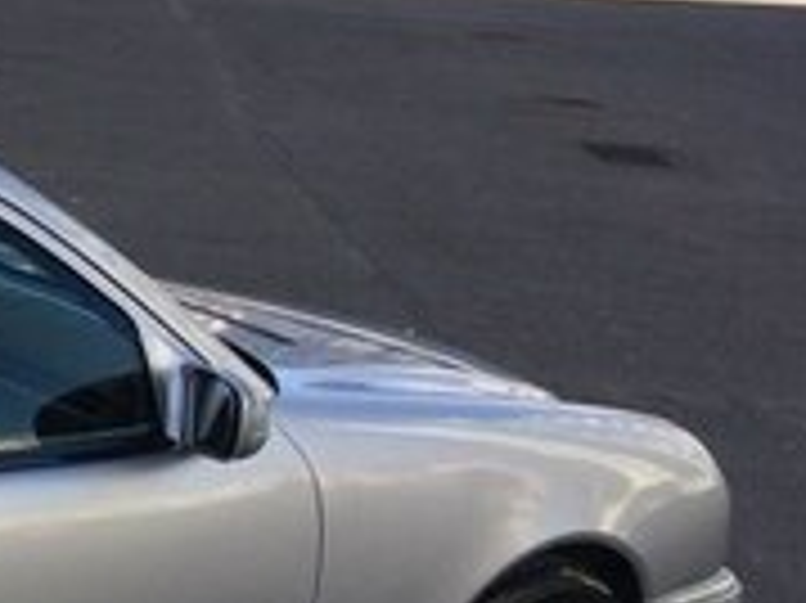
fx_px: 2490
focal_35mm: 107
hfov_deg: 15.8
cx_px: -635
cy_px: 380
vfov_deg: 13.8
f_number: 2.2
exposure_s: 1/651
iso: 32
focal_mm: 4.15
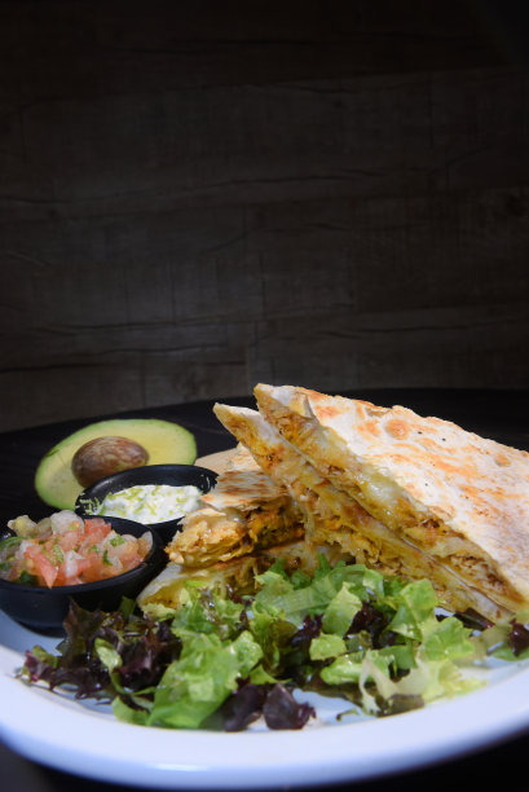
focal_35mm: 35
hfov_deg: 37.9
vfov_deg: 54.4
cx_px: 264
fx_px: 770
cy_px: 396
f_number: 10
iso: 1000
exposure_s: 1/80
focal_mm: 35
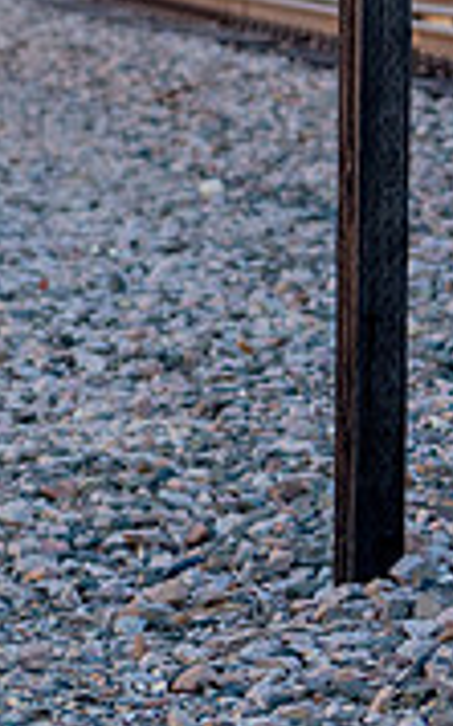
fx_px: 5995
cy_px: 79
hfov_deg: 4.3
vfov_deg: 6.9
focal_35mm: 303
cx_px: -560
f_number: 2.8
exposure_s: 1/320
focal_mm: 77
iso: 500
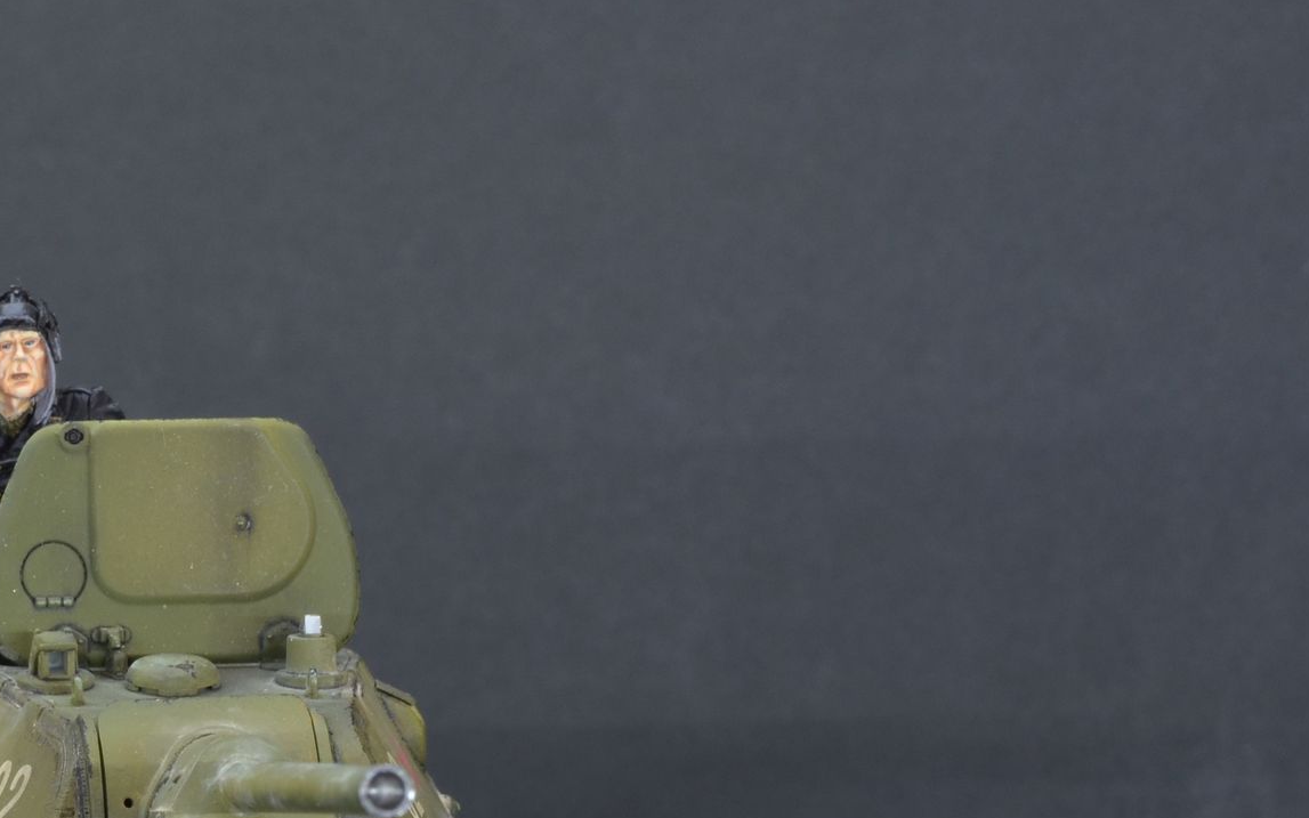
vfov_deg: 9.7
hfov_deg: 15.6
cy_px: 940
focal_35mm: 133
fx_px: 4745
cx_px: 185
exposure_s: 1/4
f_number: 16
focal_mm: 40
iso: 200
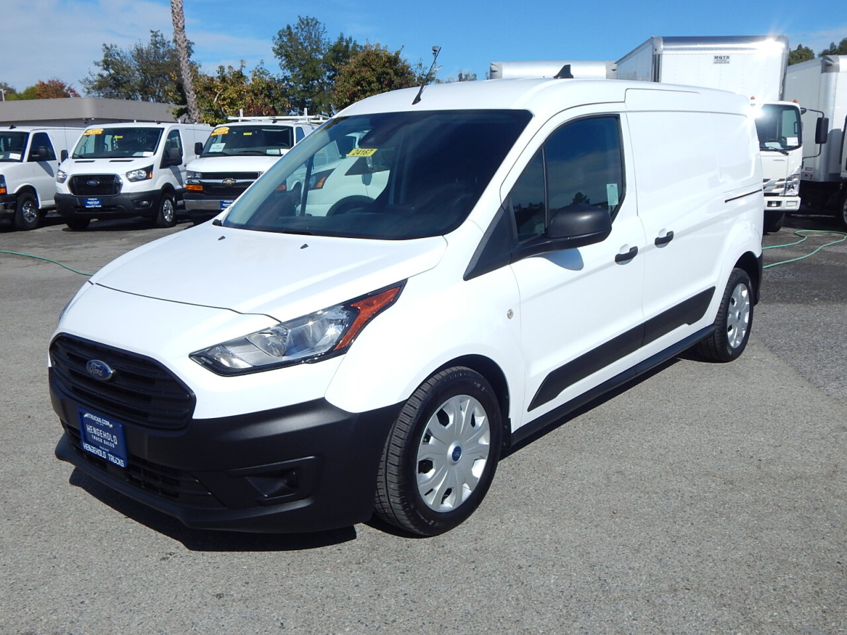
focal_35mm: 31
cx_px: 424
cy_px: 318
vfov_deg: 45.4
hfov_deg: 58.4
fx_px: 759
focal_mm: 5.6
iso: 125
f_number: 6.5
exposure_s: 1/1500
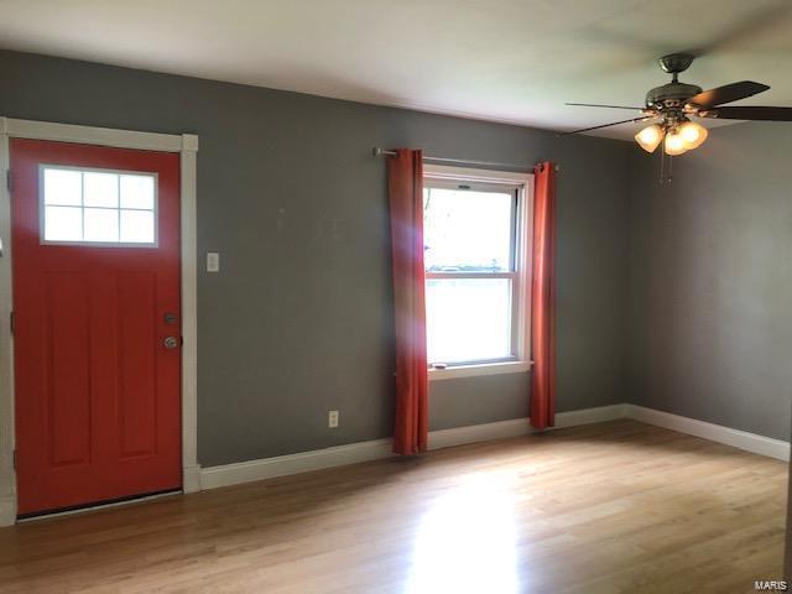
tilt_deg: -3.7
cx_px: 396
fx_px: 641
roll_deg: -0.9
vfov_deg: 49.7
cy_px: 297
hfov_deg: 63.4
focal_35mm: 28
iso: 32
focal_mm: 4
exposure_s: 1/24
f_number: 1.8
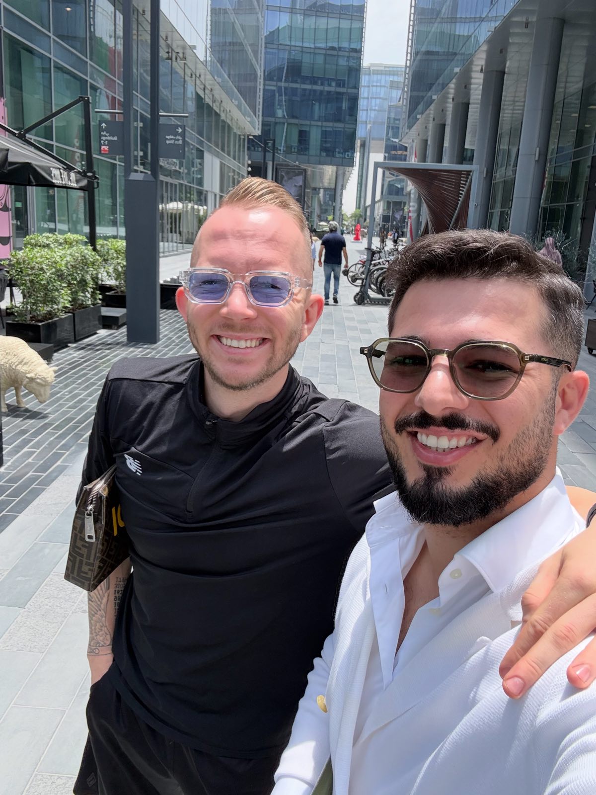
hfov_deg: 46.8
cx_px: 298
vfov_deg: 60.0
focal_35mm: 30
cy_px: 398
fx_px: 689
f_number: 1.9
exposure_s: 1/947
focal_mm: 2.69
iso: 40
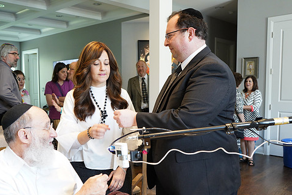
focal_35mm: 35
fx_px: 284
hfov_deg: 54.3
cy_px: 108
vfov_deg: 37.8
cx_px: 129
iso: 3200
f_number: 5
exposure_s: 1/80
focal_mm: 29
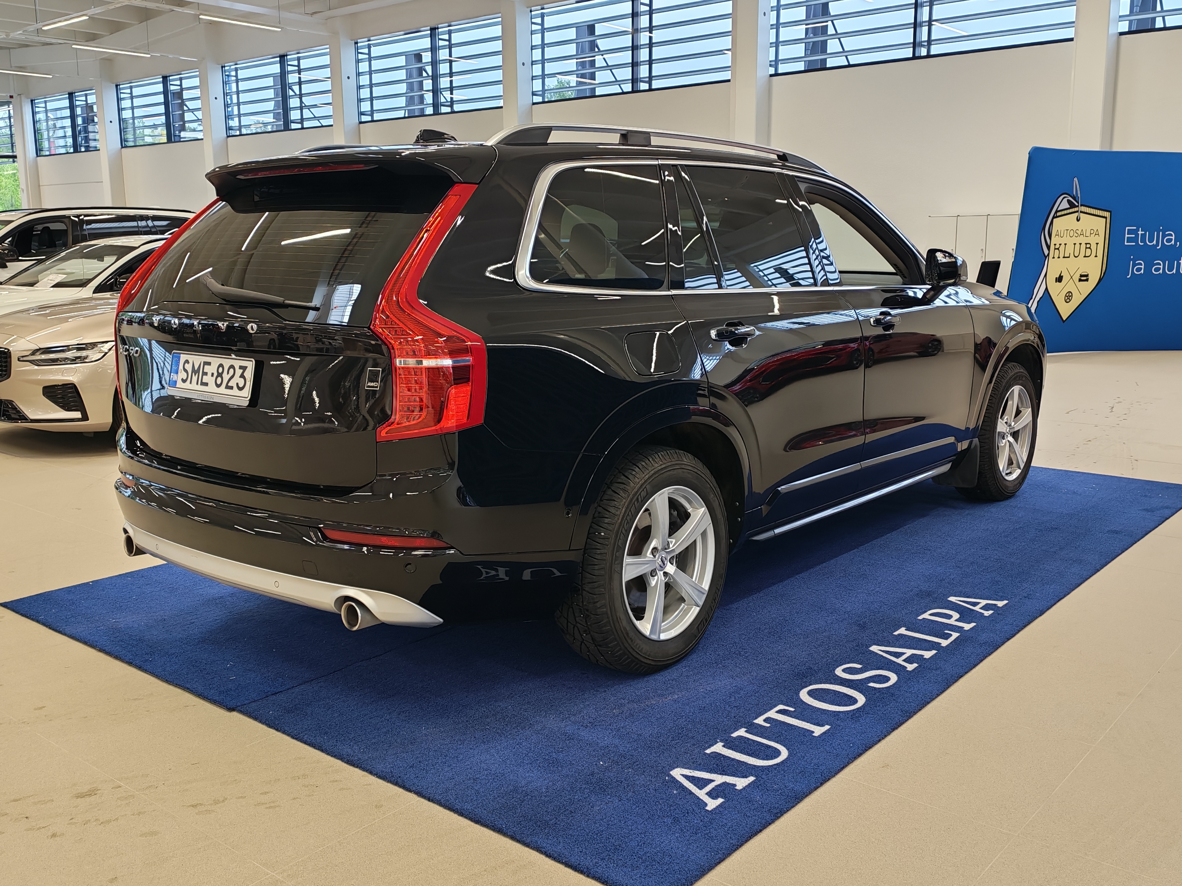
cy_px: 443
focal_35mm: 33
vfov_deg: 42.9
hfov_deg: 55.4
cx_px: 591
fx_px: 1127
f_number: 1.9
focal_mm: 6.12
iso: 160
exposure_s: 1/100
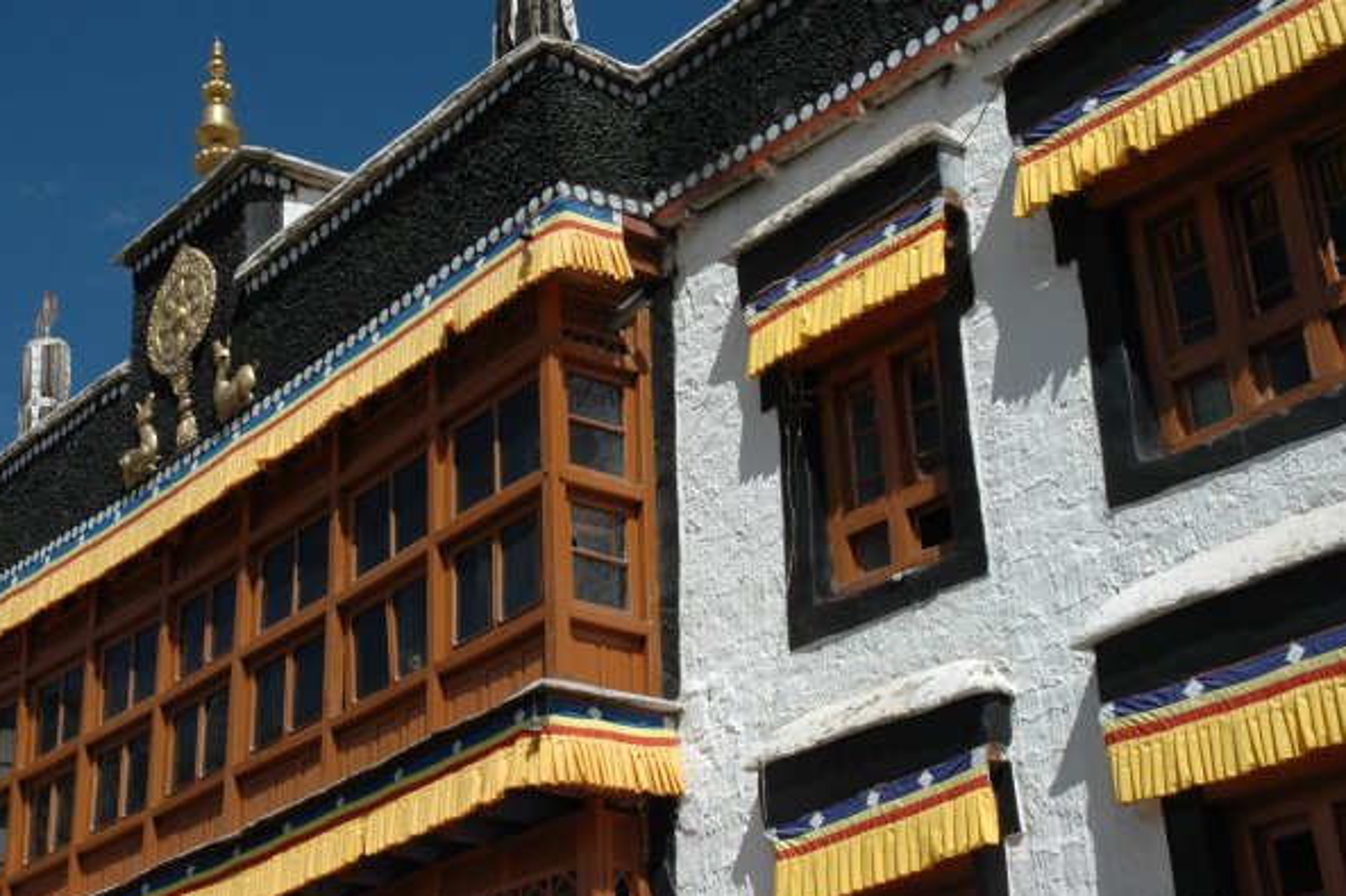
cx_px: 578
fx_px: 2317
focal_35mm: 62
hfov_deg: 32.3
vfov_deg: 21.9
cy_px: 472
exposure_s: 1/200
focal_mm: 34
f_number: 14
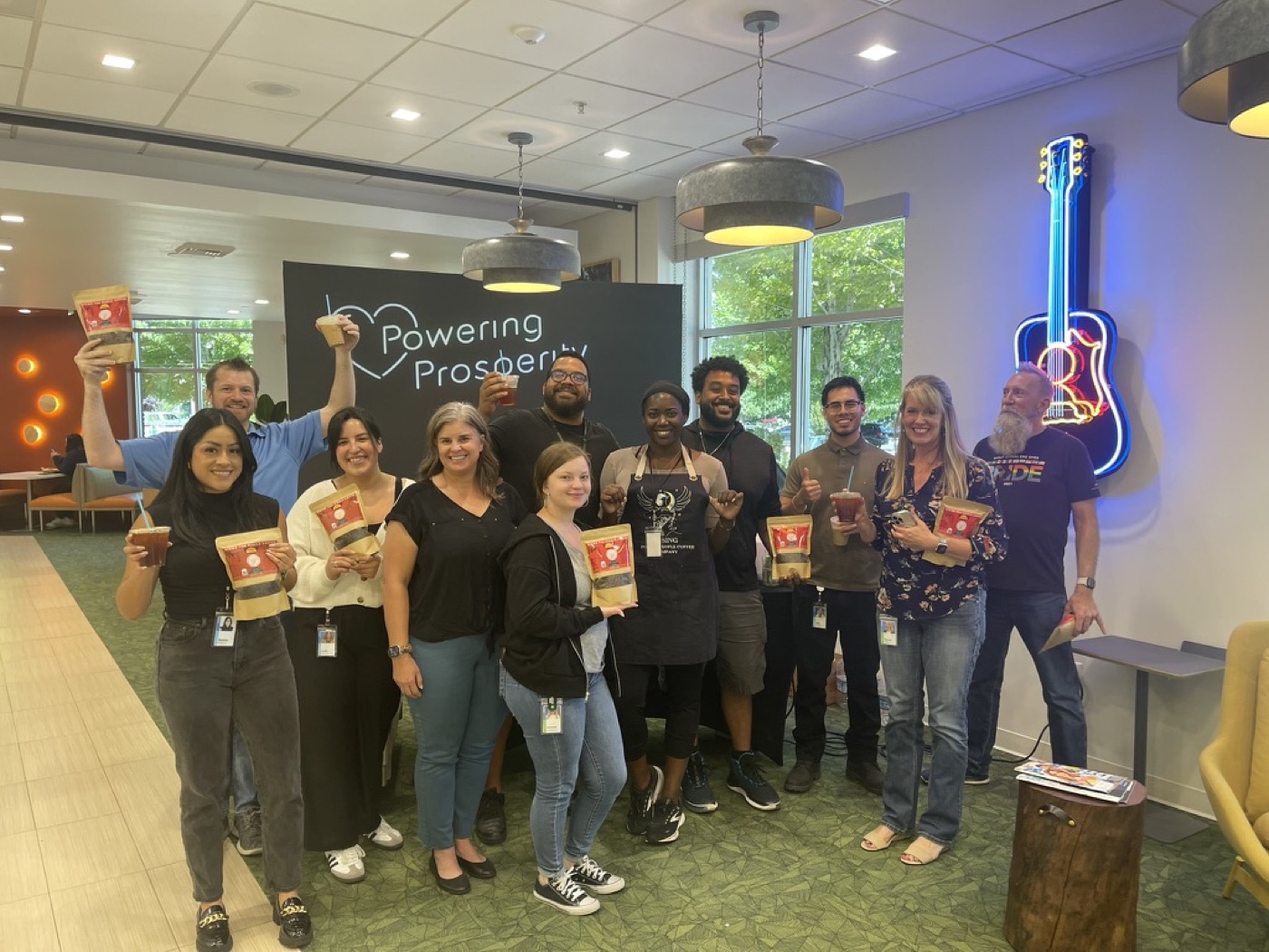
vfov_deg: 53.1
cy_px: 476
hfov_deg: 67.3
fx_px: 953
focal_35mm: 26
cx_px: 634
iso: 125
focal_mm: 5.1
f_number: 1.6
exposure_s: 1/60
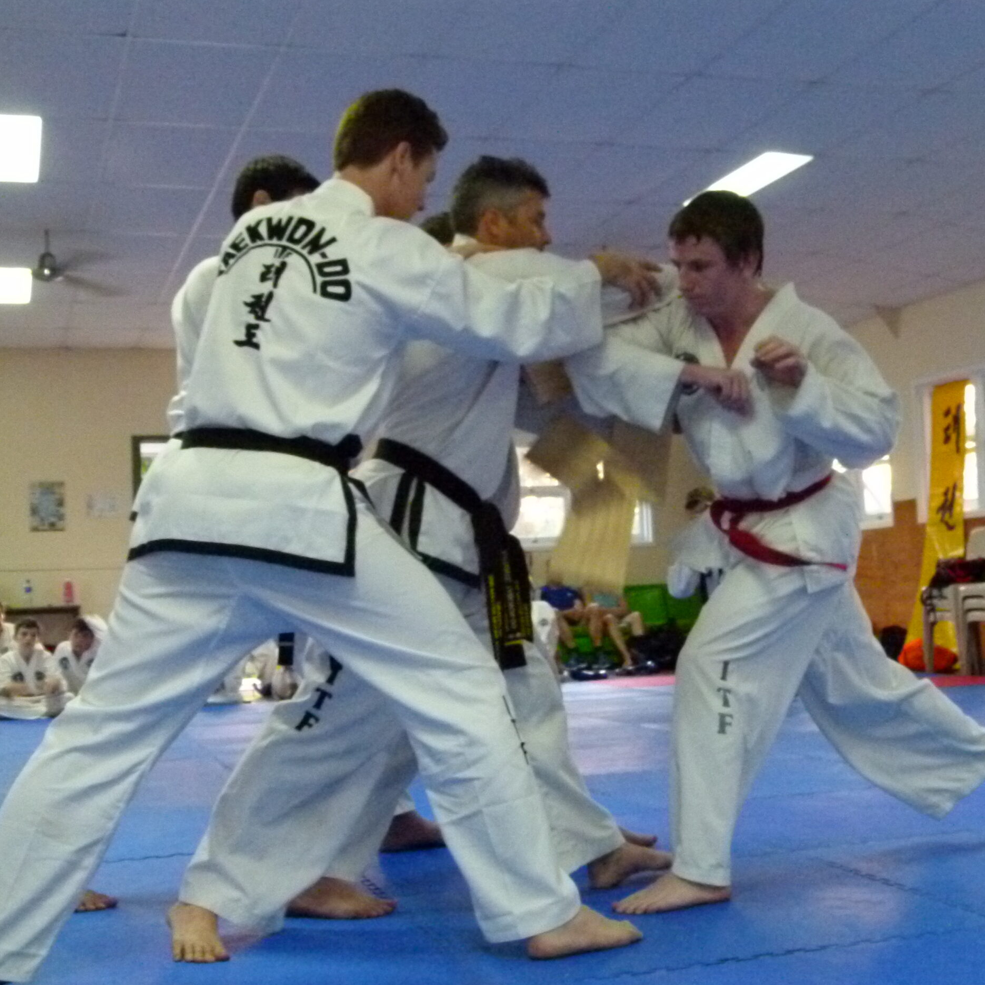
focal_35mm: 51
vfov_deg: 33.4
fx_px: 1642
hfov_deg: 33.1
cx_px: 659
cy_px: 498
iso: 1000
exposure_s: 1/80
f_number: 3.2
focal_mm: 7.6
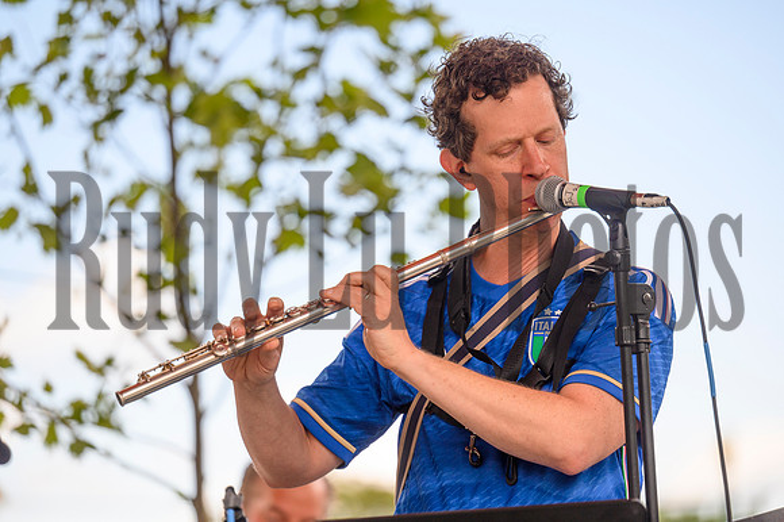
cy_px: 261
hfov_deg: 12.8
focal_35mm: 160
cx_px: 392
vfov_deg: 8.6
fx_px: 3482
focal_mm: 160
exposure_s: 1/2500
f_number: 2.8
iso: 400
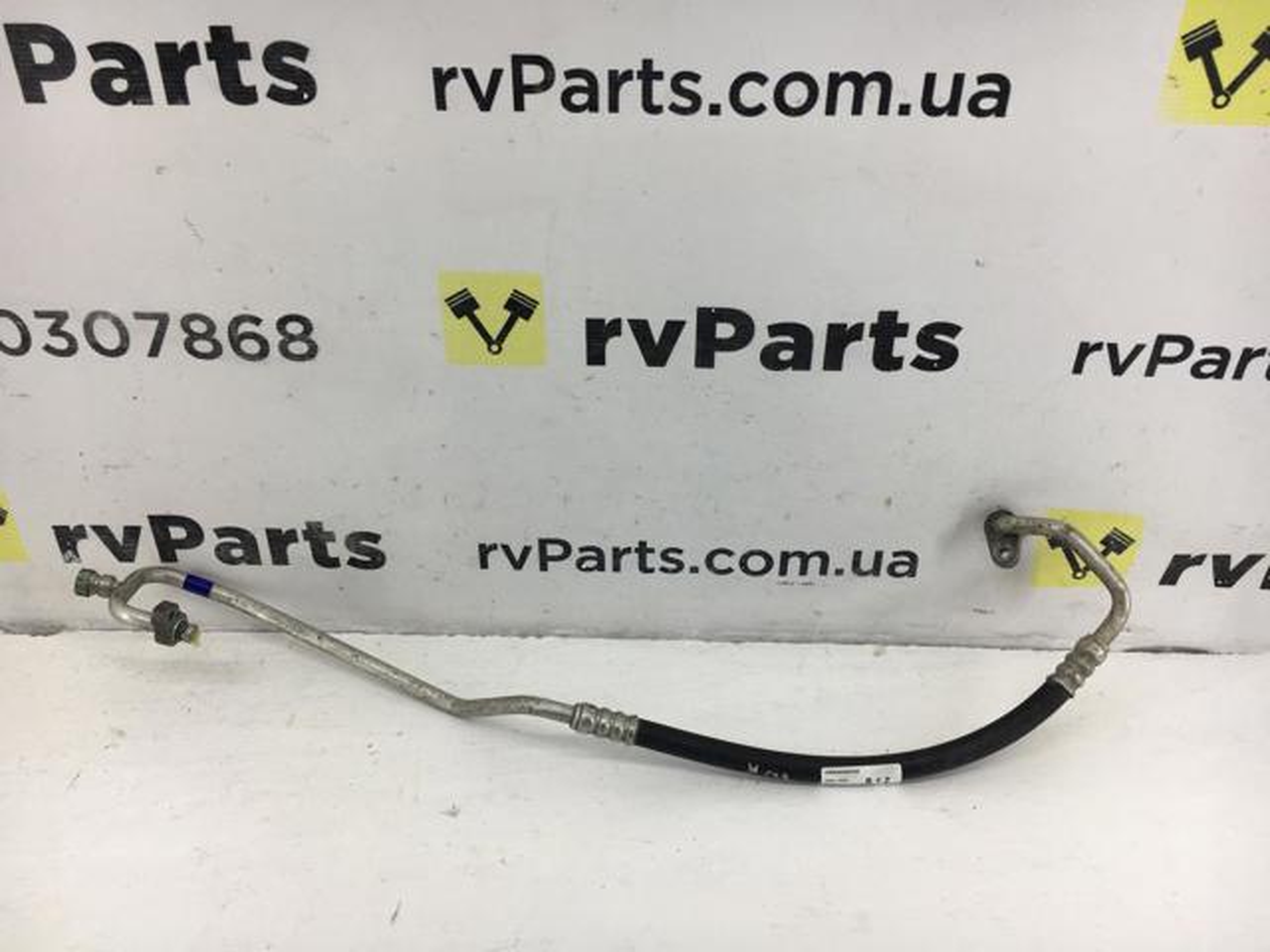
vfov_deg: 48.2
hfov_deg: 61.7
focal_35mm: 29
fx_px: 1064
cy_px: 476
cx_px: 635
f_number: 2.2
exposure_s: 1/100
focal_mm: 4.15
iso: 32
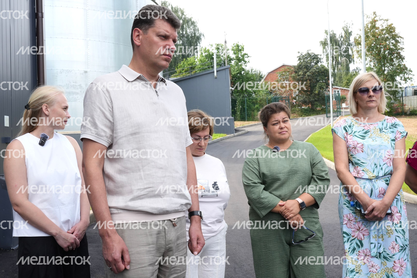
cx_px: 208
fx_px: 463
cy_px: 139
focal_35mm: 40
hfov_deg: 48.5
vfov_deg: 33.4
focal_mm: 40
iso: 1000
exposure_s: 1/200
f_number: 14
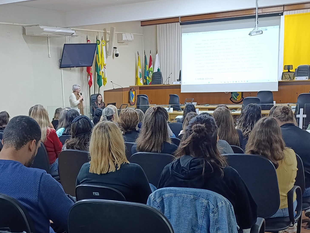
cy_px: 174
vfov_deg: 27.2
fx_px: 475
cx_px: 57
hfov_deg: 34.9
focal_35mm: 53
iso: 1250
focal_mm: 6.14
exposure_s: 1/40
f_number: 1.6
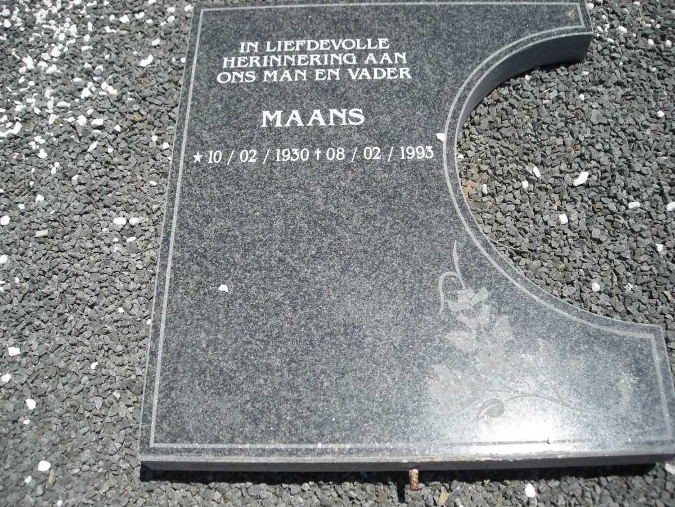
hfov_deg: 52.6
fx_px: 682
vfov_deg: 40.7
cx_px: 338
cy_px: 254
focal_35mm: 35
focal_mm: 5.7
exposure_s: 1/246
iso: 50
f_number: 5.7
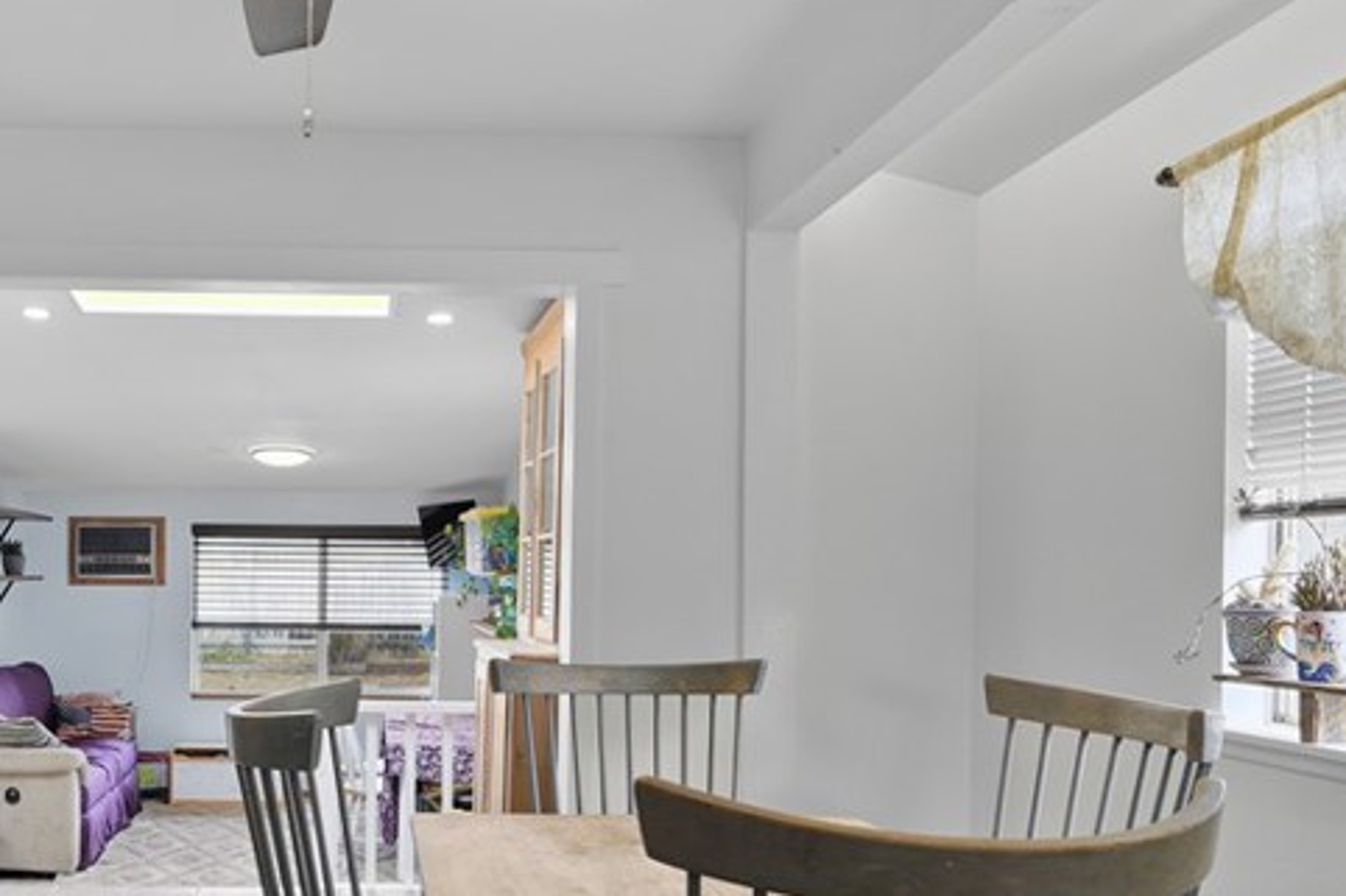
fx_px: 1271
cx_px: 357
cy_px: 599
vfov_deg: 38.4
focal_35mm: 34
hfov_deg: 53.6
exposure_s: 1/15
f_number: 4
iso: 200
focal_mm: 16
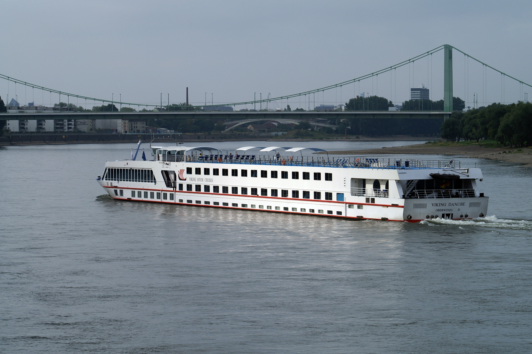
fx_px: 1993
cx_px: 266
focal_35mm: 135
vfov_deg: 10.1
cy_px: 177
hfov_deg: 15.2
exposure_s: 1/250
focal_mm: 90
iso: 100
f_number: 10
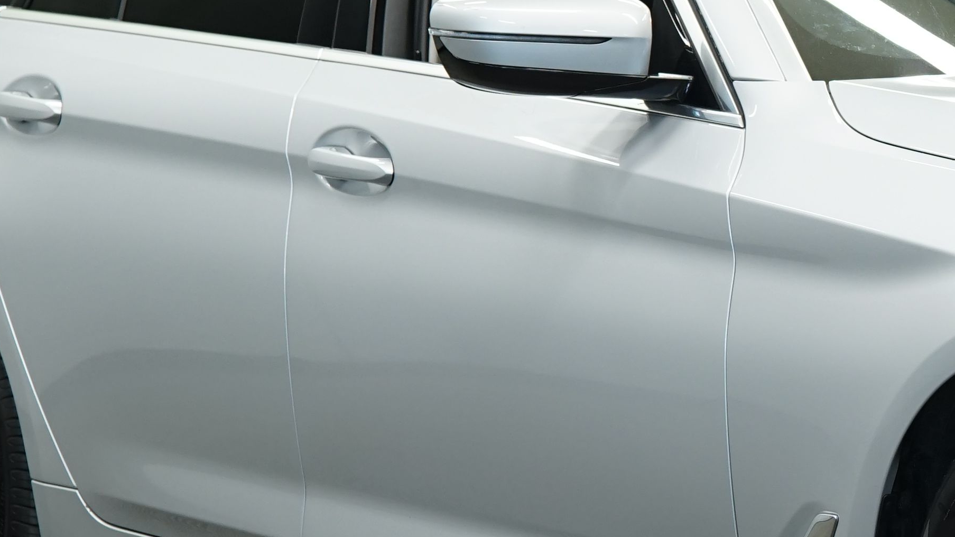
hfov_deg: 8.9
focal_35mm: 240
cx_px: 1173
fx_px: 6077
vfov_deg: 5.1
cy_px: 252
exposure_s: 1/15
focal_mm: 69
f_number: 5.6
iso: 500
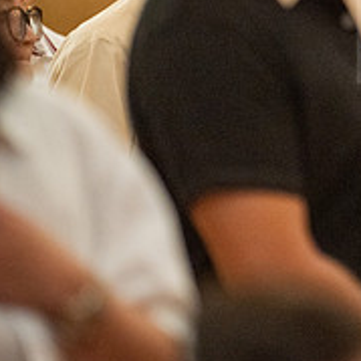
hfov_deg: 3.2
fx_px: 6501
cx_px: 532
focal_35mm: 551
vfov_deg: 3.2
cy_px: 35
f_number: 2.8
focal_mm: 200
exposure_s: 1/160
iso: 2000
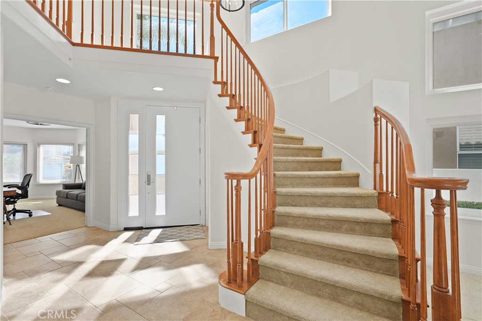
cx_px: 241
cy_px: 160
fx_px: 214
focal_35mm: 16
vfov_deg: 73.8
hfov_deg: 96.7
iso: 200
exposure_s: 1/15
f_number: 4.5
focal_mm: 16
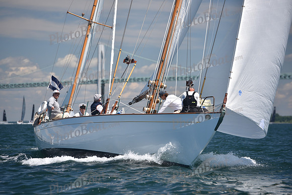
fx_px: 1582
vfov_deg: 7.0
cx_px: 146
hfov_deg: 10.5
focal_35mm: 195
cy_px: 98
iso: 200
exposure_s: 1/1000
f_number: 4
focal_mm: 195
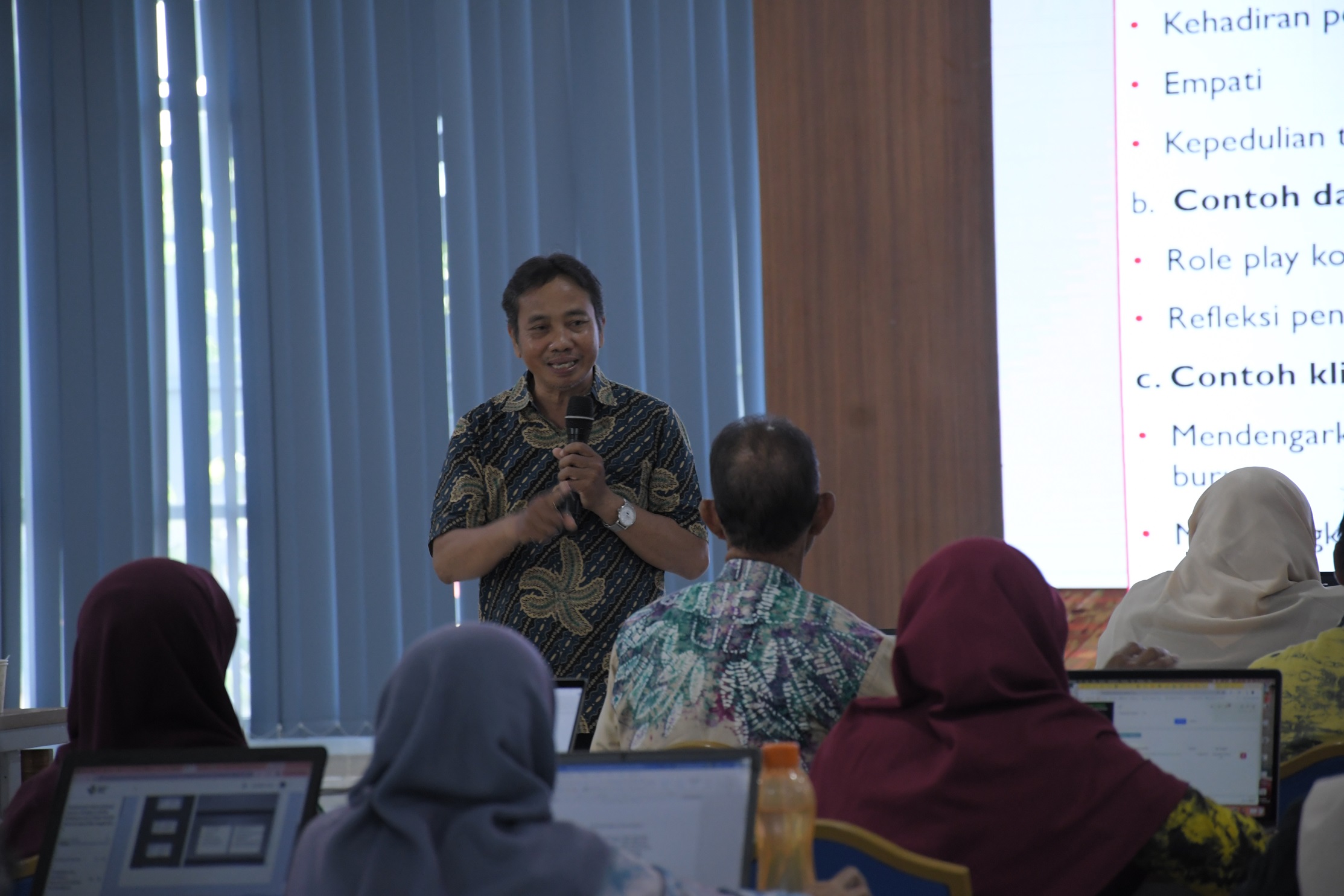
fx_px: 7838
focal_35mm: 210
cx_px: 672
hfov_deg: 9.8
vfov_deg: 6.5
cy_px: 448
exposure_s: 1/80
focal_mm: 140
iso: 1600
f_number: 5.6
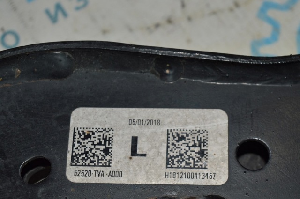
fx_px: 687
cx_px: 150
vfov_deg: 16.5
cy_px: 100
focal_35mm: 82
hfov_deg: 24.6
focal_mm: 55
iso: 100
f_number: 8
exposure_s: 1/60
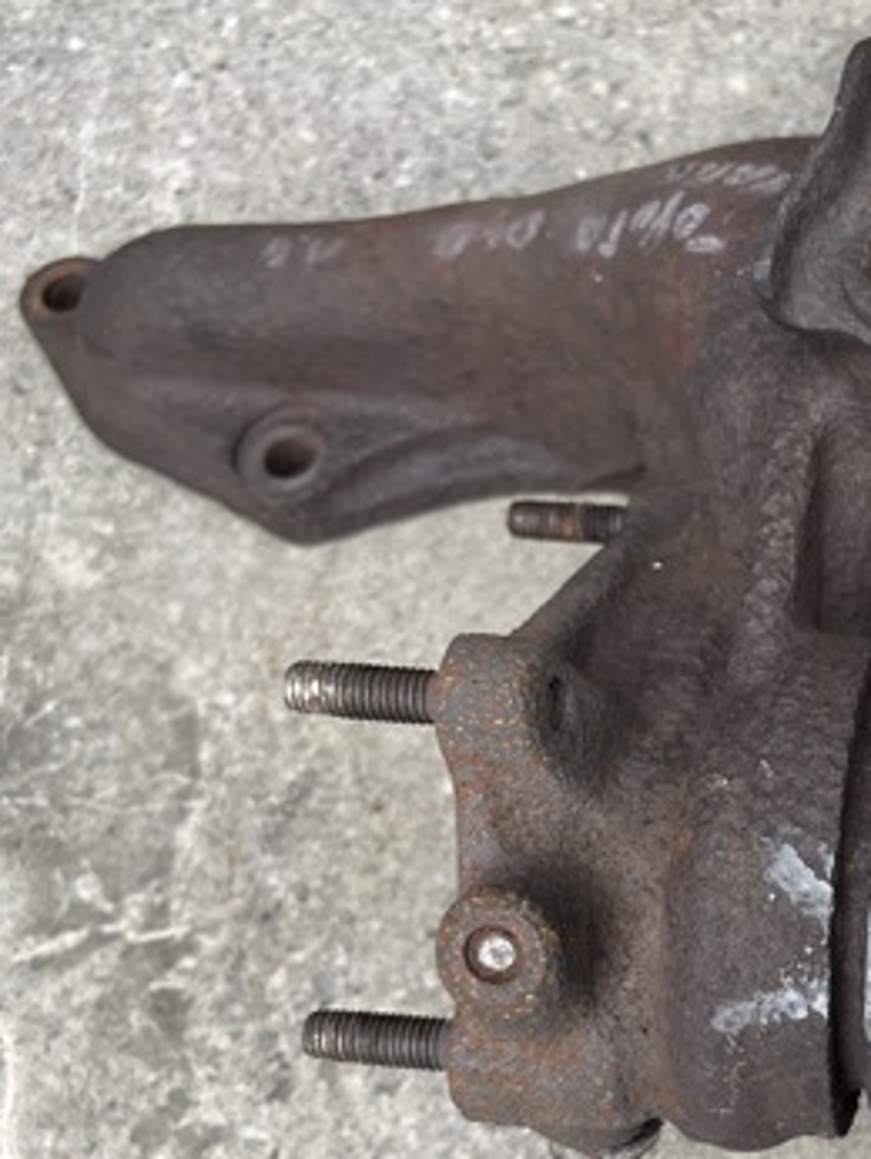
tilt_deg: -63.6
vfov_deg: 39.4
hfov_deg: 28.5
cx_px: 868
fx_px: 1608
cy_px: 708
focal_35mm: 48
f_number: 1.6
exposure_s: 1/121
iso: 100
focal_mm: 5.1
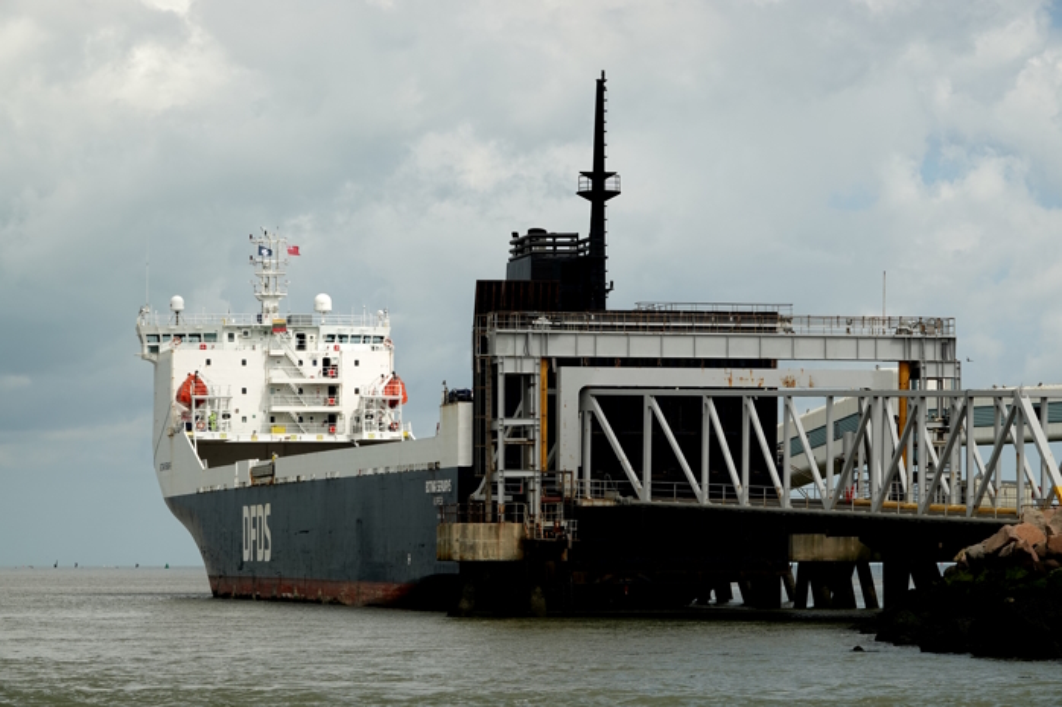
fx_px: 3981
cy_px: 354
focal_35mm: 135
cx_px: 531
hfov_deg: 15.2
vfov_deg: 10.2
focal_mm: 49.51
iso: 100
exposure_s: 1/320
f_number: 8
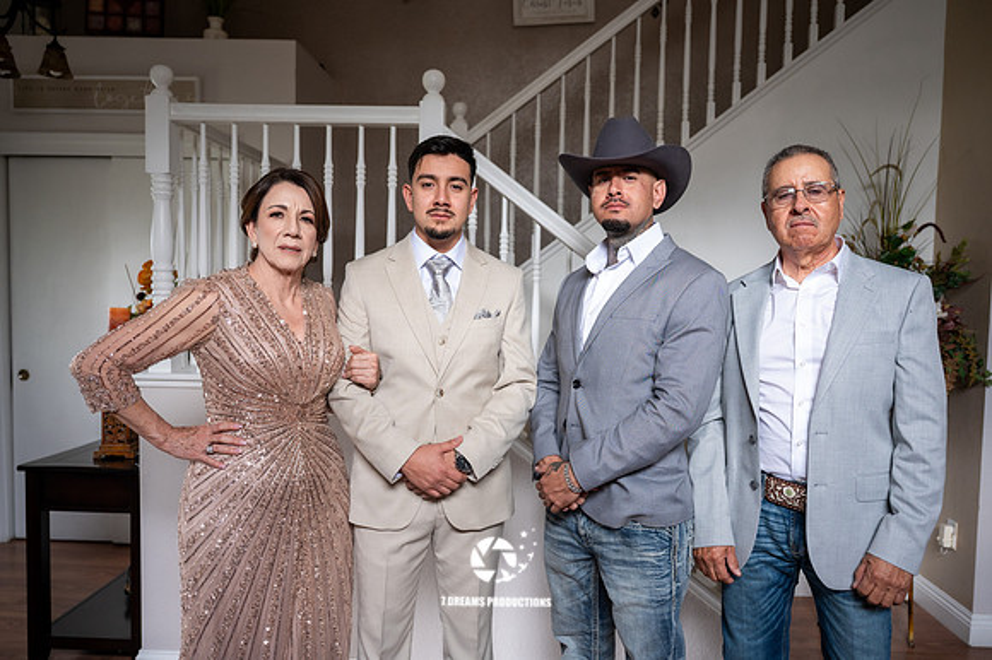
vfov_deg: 46.4
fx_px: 771
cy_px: 330
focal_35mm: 28
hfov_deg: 65.5
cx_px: 496
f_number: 3.2
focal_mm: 28
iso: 1000
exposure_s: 1/100
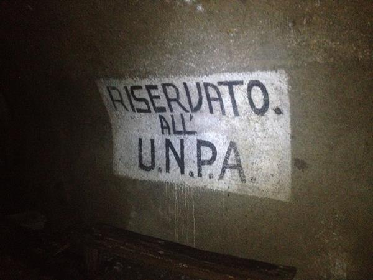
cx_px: 186
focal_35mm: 35
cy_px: 140
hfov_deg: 52.6
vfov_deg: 40.7
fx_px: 377
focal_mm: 4.28
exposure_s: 1/16
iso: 800
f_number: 2.4
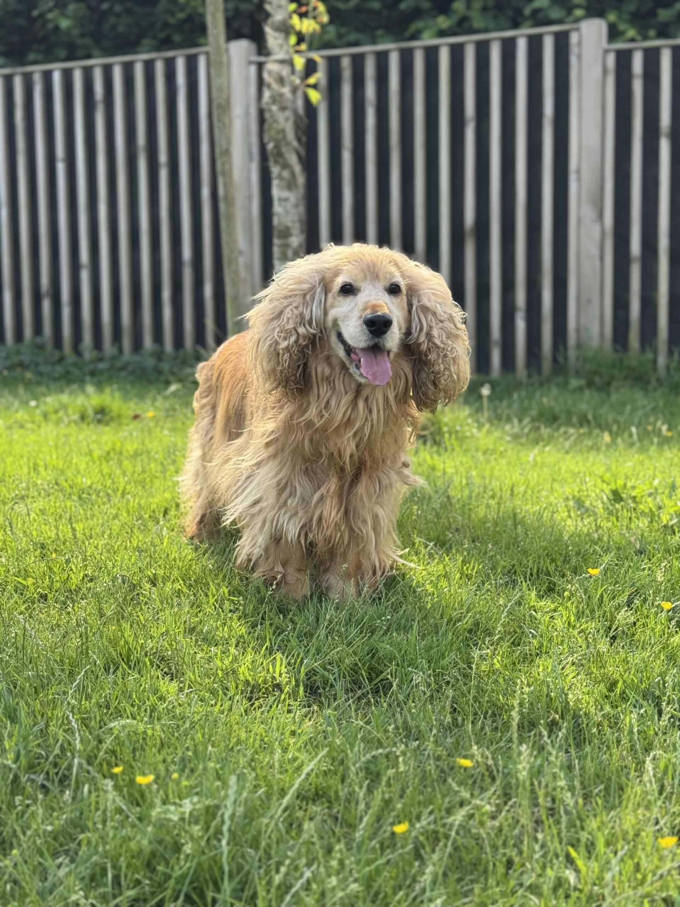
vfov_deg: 39.7
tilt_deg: -4.3
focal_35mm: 48
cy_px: 454
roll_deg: +0.5
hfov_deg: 30.3
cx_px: 340
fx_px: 1257
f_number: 1.78
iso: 64
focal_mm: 6.76
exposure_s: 1/457
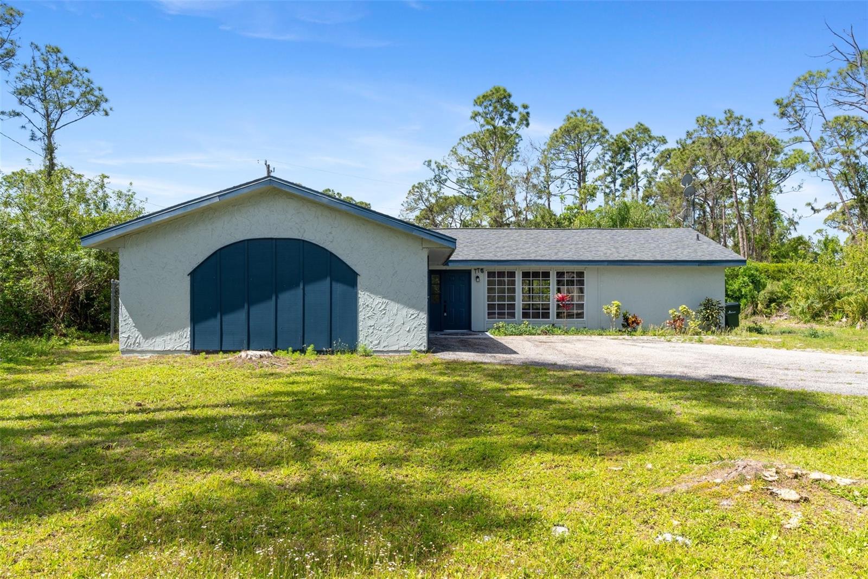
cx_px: 434
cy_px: 290
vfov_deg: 47.9
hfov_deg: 67.4
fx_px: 651
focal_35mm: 27
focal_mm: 18
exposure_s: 1/160
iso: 100
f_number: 8
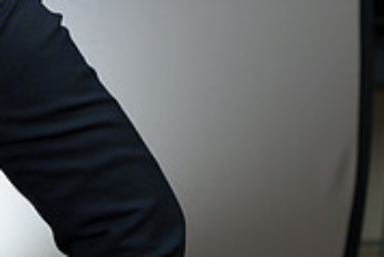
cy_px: -118
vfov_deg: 8.3
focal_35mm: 163
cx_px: -196
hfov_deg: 12.0
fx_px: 1740
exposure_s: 1/250
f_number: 4
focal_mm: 50
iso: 640
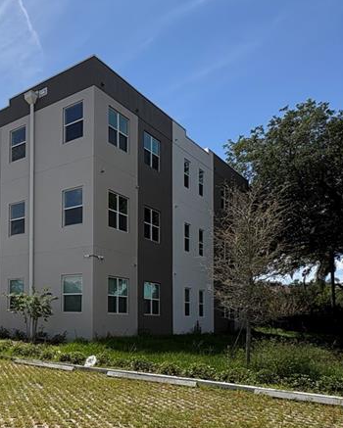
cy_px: 296
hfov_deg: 35.9
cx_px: -67
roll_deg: -0.4
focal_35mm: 32
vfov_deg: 54.2
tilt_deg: +2.8
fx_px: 406
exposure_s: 1/2208
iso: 50
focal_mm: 2.22
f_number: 2.2
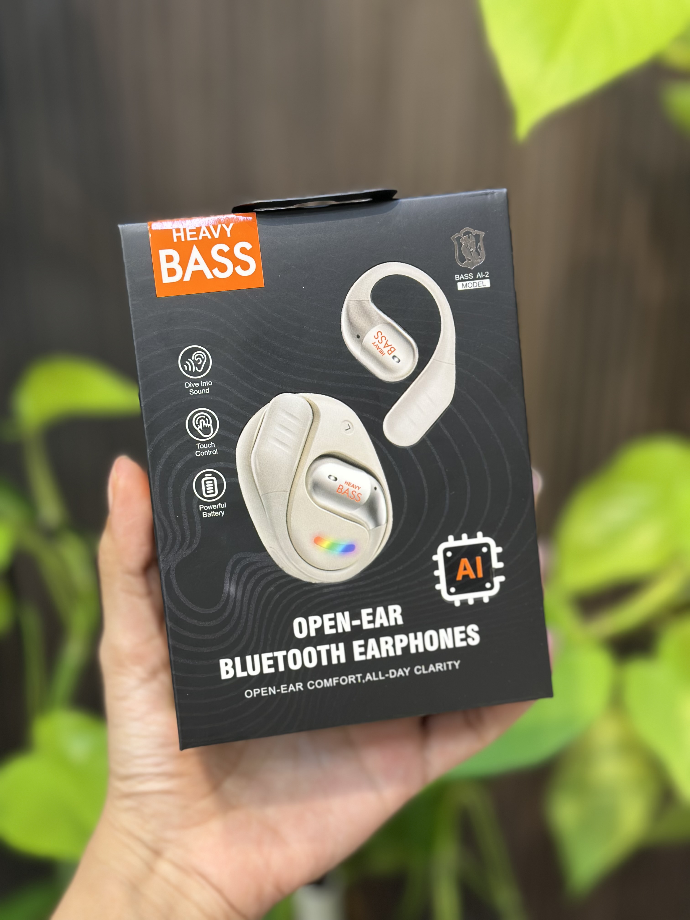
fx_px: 1276
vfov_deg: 39.7
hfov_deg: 30.3
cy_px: 460
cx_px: 345
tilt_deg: -24.6
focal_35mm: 48
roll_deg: -0.5
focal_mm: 6.86
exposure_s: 1/100
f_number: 1.78
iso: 125
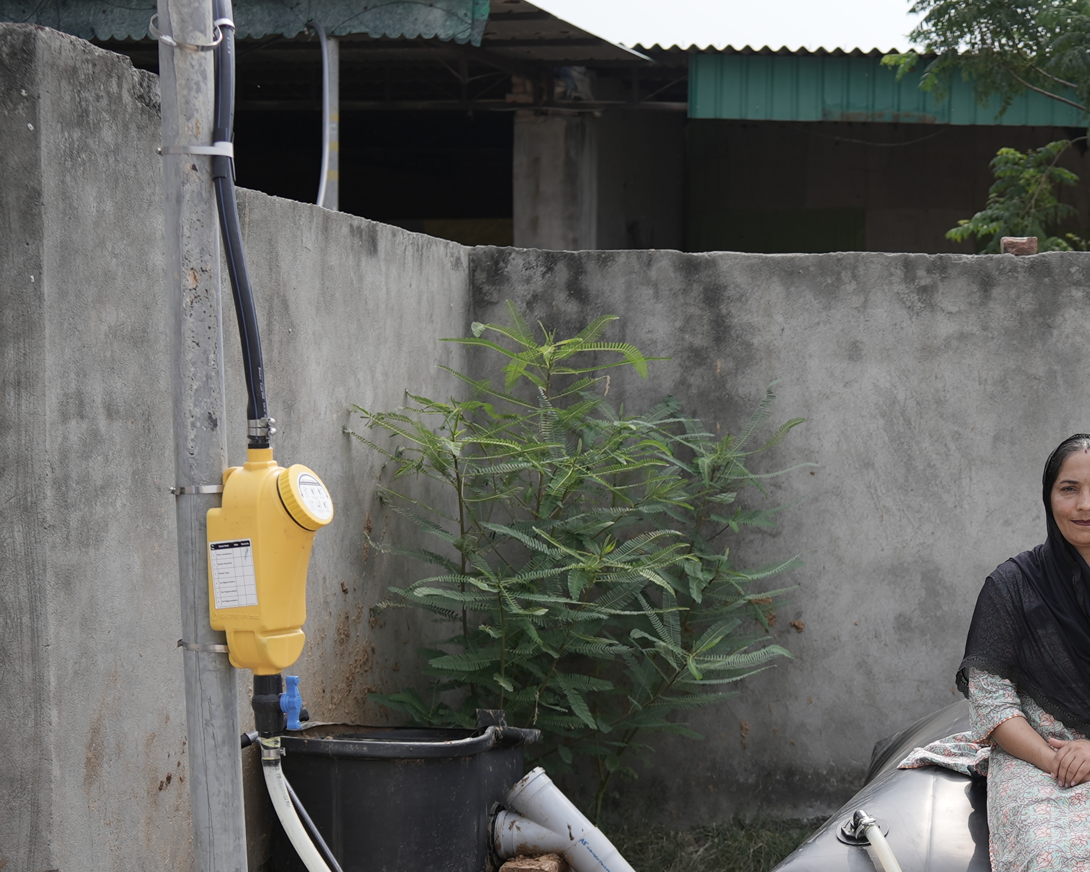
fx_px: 2194
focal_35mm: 68
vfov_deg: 22.4
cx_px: 1122
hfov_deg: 26.3
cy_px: 585
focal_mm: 35
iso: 80
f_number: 3.2
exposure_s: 1/1000
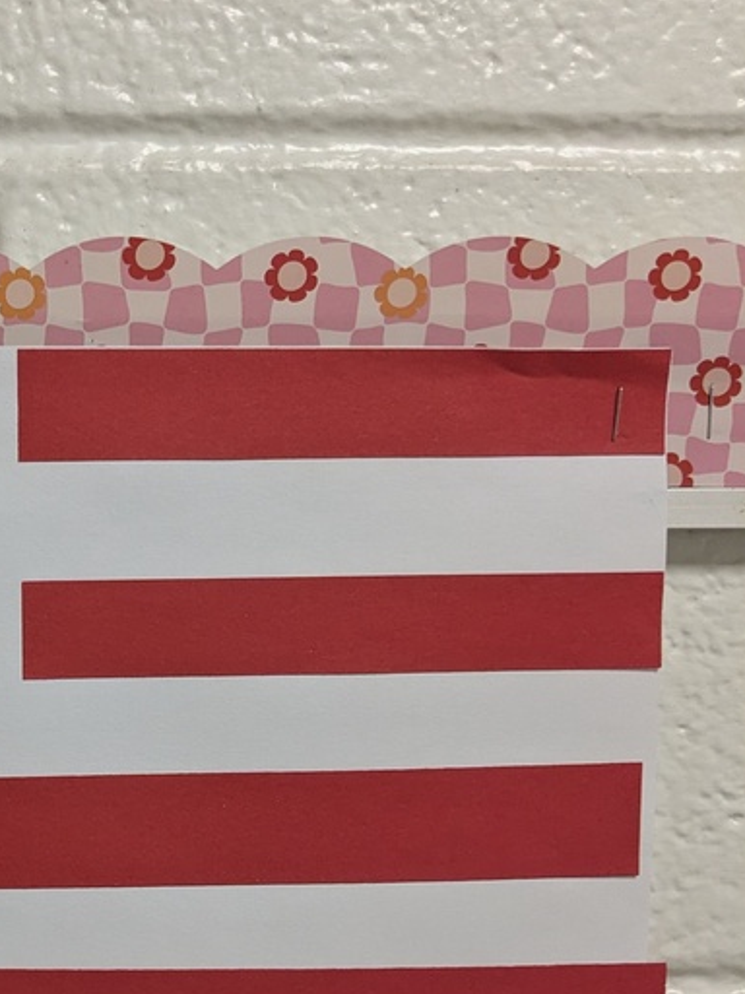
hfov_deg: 25.7
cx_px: 6
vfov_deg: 35.2
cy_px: 670
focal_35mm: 54
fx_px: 1550
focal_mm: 4.38
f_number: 1.73
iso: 200
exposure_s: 1/120
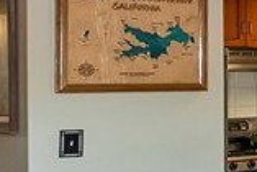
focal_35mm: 98
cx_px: 715
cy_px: 58
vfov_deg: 14.0
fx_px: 700
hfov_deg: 12.4
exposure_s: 1/30
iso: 400
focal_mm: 10
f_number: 8
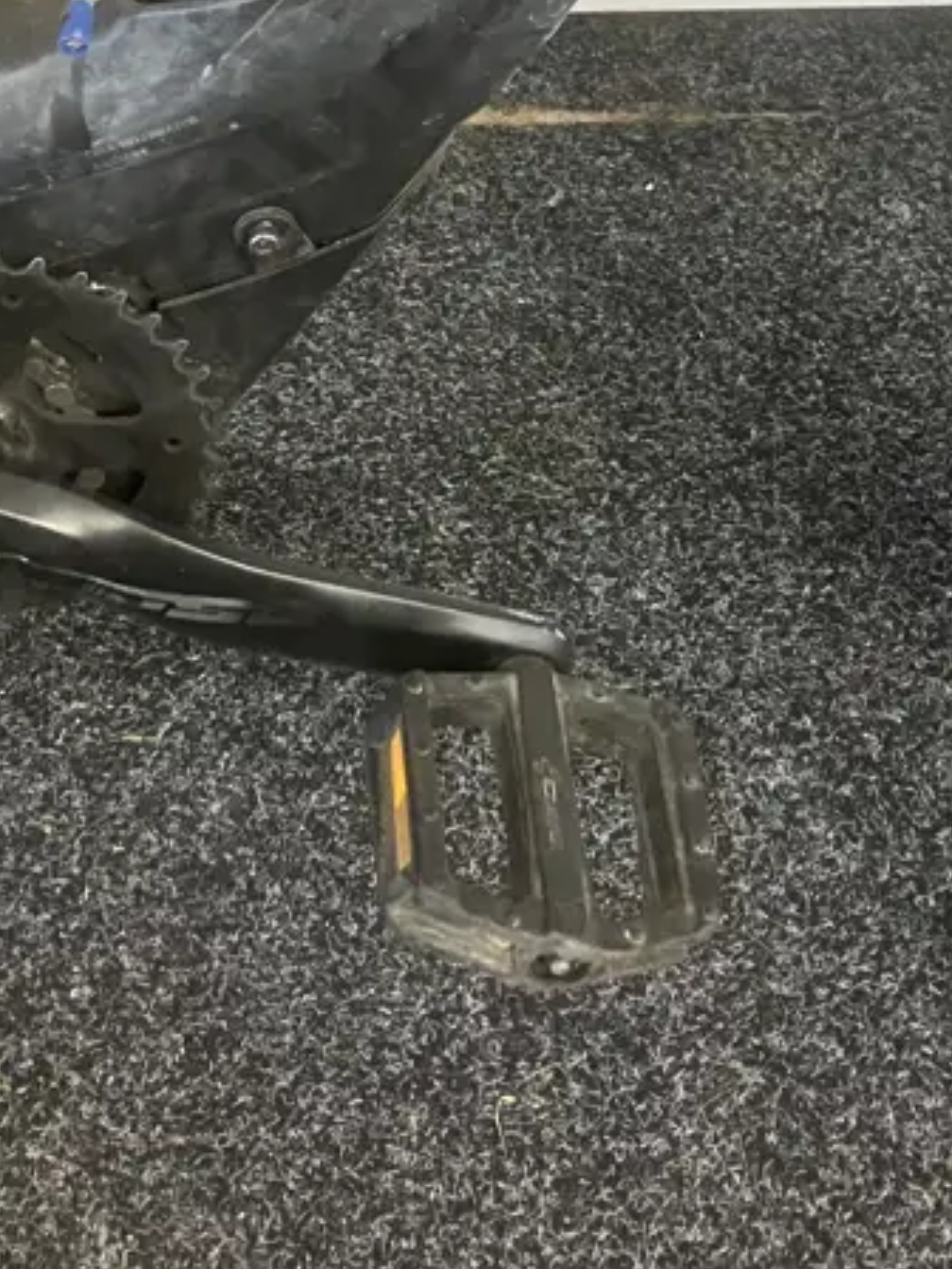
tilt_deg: -43.0
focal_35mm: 64
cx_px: 377
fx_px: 2347
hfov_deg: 22.9
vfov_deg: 28.7
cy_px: 45
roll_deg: -4.9
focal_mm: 3.99
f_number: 1.8
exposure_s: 1/33
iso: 250
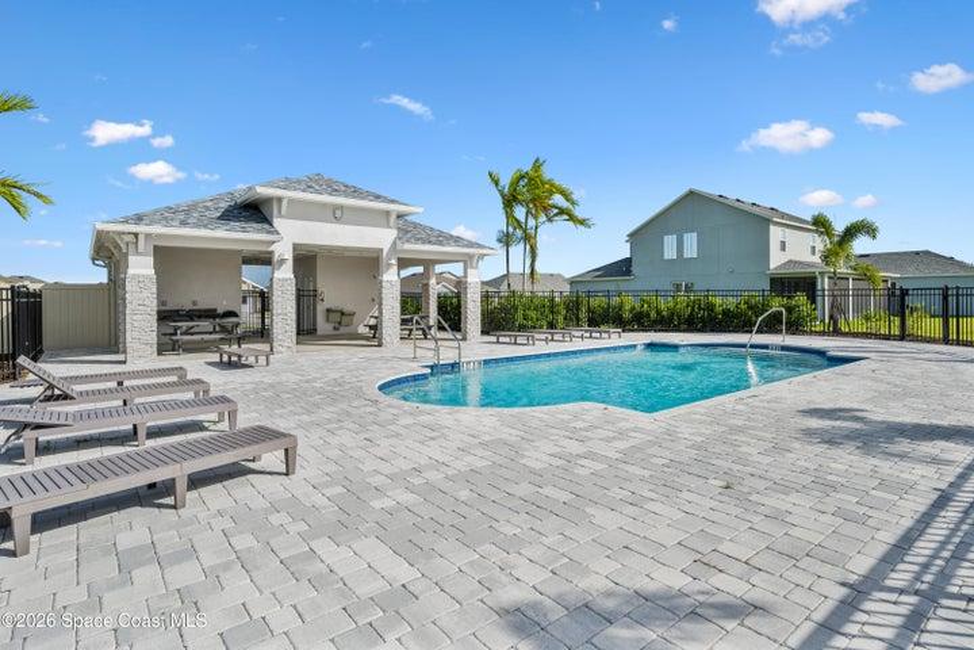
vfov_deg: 65.9
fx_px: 500
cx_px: 487
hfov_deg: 88.4
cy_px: 325
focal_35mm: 18
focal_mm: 18.5
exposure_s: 1/320
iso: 200
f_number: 8
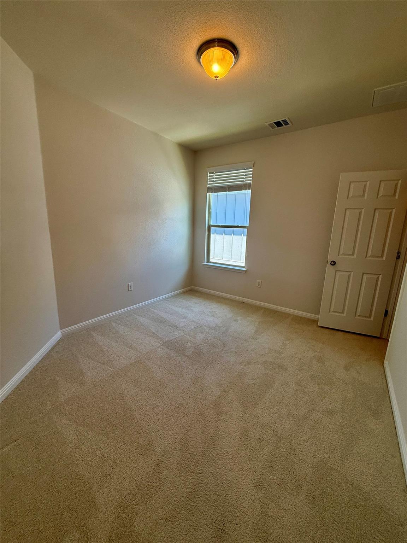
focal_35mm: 14
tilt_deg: -11.2
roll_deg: -1.4
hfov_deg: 85.7
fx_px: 219
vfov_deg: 102.1
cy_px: 272
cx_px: 204
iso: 160
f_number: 2.2
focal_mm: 2.22
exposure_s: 1/120
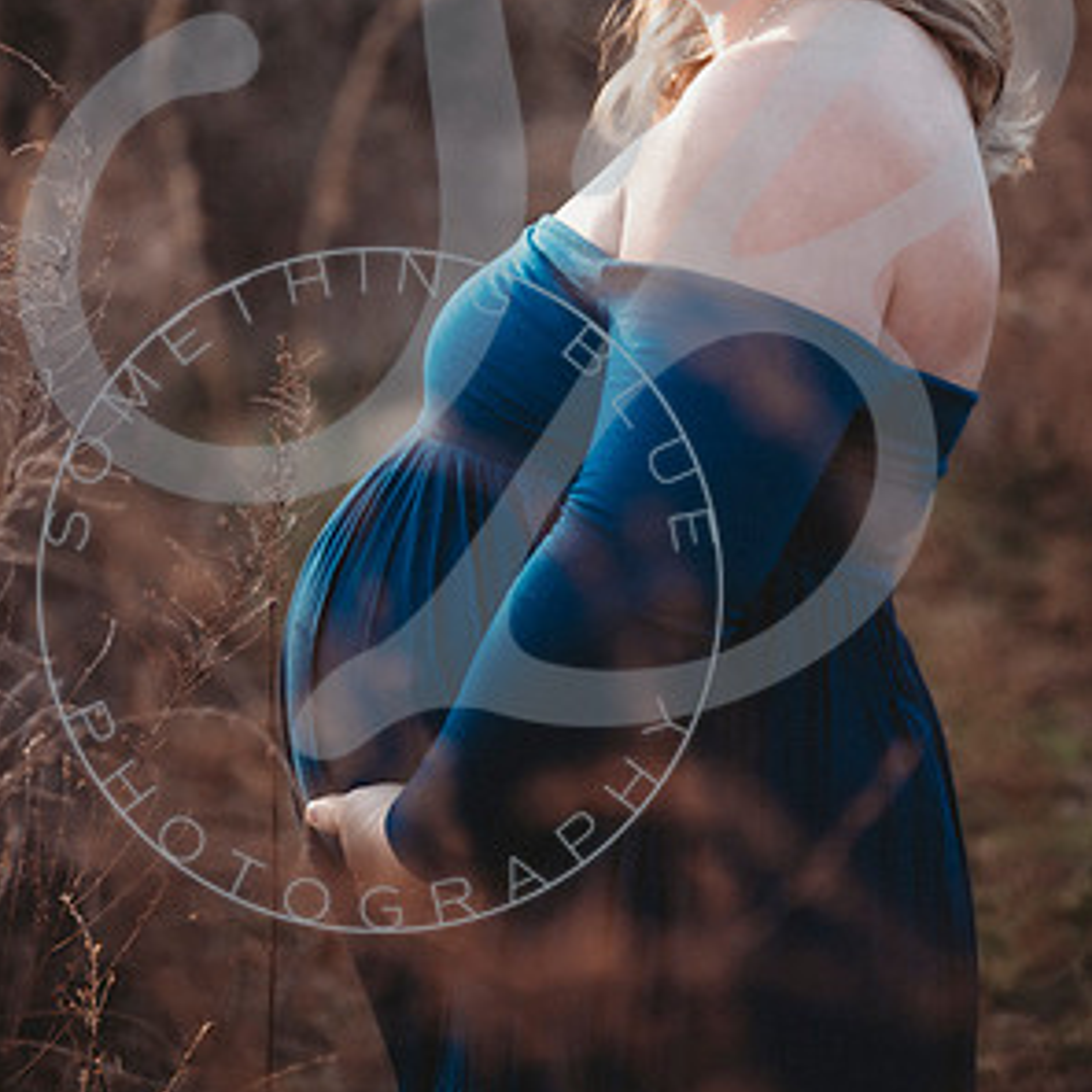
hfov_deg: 21.7
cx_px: 546
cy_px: 310
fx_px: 2855
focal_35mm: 80
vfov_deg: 21.5
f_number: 2.8
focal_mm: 62
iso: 100
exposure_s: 1/160
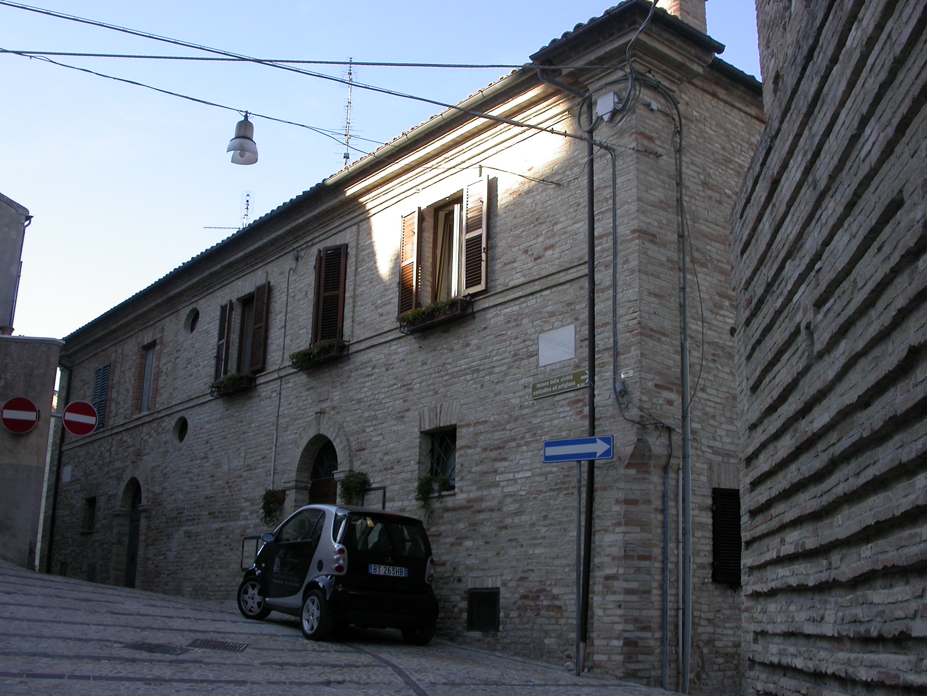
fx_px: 1018
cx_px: 464
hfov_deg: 49.0
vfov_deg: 37.7
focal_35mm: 38
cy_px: 348
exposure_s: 1/142
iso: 100
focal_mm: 7.85
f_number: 5.3
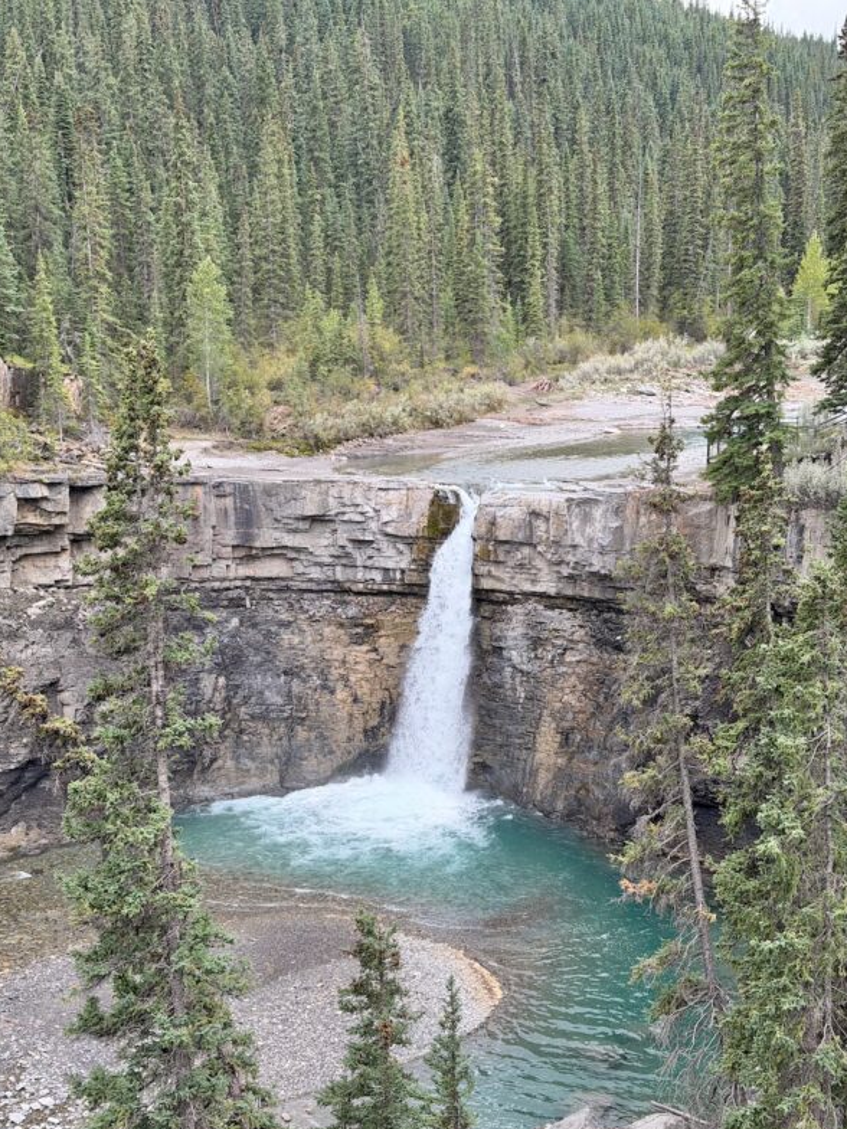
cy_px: 575
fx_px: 1599
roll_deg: +0.5
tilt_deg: -12.1
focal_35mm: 49
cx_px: 426
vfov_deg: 38.9
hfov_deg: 29.7
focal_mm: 6.76
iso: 80
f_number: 1.78
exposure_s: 1/496
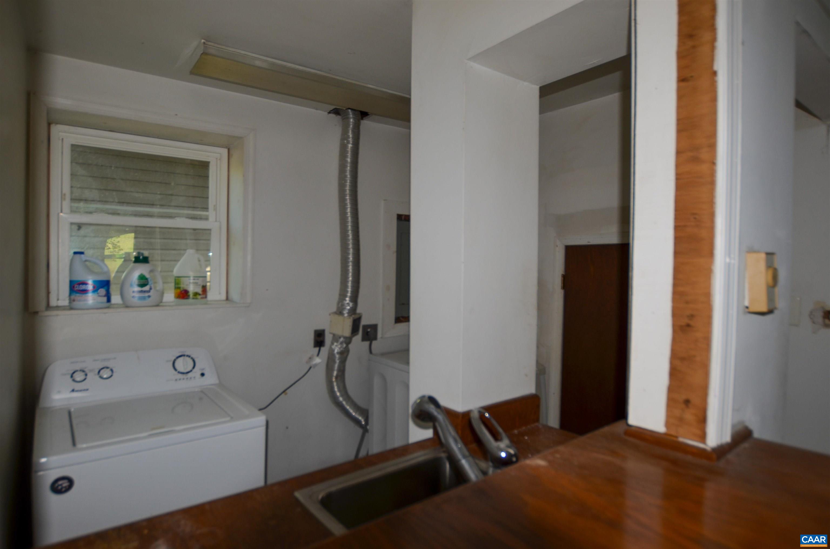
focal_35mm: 15
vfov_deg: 77.1
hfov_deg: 100.5
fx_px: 345
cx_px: 415
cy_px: 274
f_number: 3.5
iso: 100
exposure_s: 1/60
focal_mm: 10
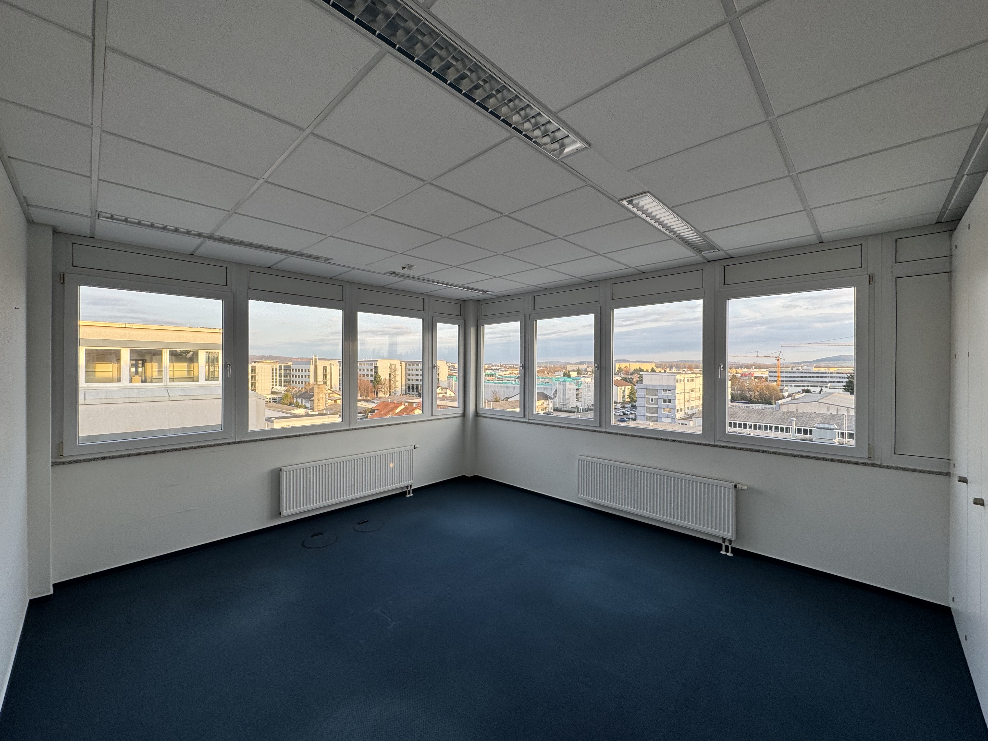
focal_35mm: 14
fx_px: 400
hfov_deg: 102.1
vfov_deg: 85.7
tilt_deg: -1.0
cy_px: 370
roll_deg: -0.2
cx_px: 494
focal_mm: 2.22
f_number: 2.2
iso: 40
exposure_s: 1/179
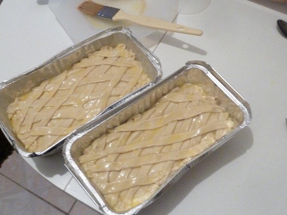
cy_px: 92
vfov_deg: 39.6
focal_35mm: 36
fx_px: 298
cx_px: 134
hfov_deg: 51.3
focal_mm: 4.1
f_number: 3.3
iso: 400
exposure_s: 1/10
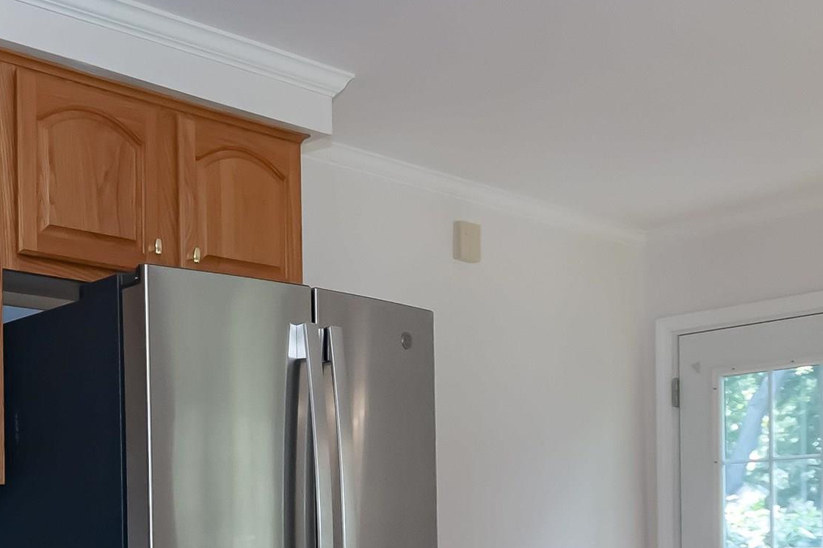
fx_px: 1220
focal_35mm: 53
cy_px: 519
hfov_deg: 34.9
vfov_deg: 24.4
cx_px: 62
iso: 800
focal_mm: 13
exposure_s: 1/60
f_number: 4
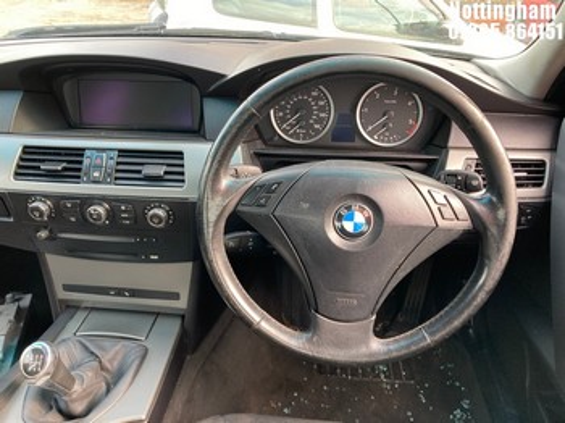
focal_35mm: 28
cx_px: 282
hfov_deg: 63.5
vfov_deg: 49.7
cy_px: 212
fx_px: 457
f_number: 1.8
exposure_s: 1/88
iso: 80
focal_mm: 3.99
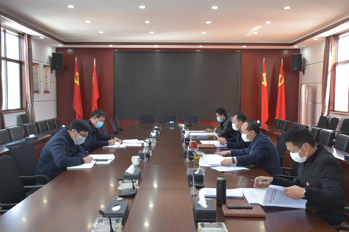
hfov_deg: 53.1
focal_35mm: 36
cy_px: 118
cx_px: 173
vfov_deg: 36.9
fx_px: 349
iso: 1250
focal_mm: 20
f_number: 5.6
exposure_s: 1/125
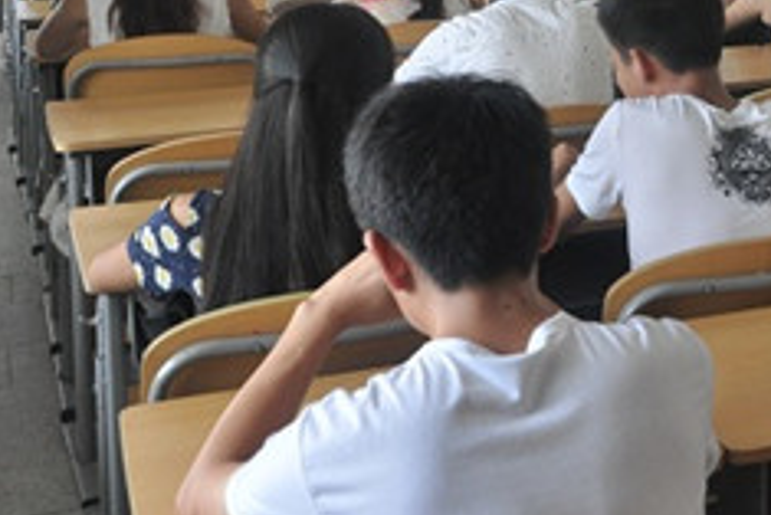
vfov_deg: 18.9
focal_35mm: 70
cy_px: -16
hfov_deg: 26.9
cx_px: 810
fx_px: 1500
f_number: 8
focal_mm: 22
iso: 800
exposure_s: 1/30
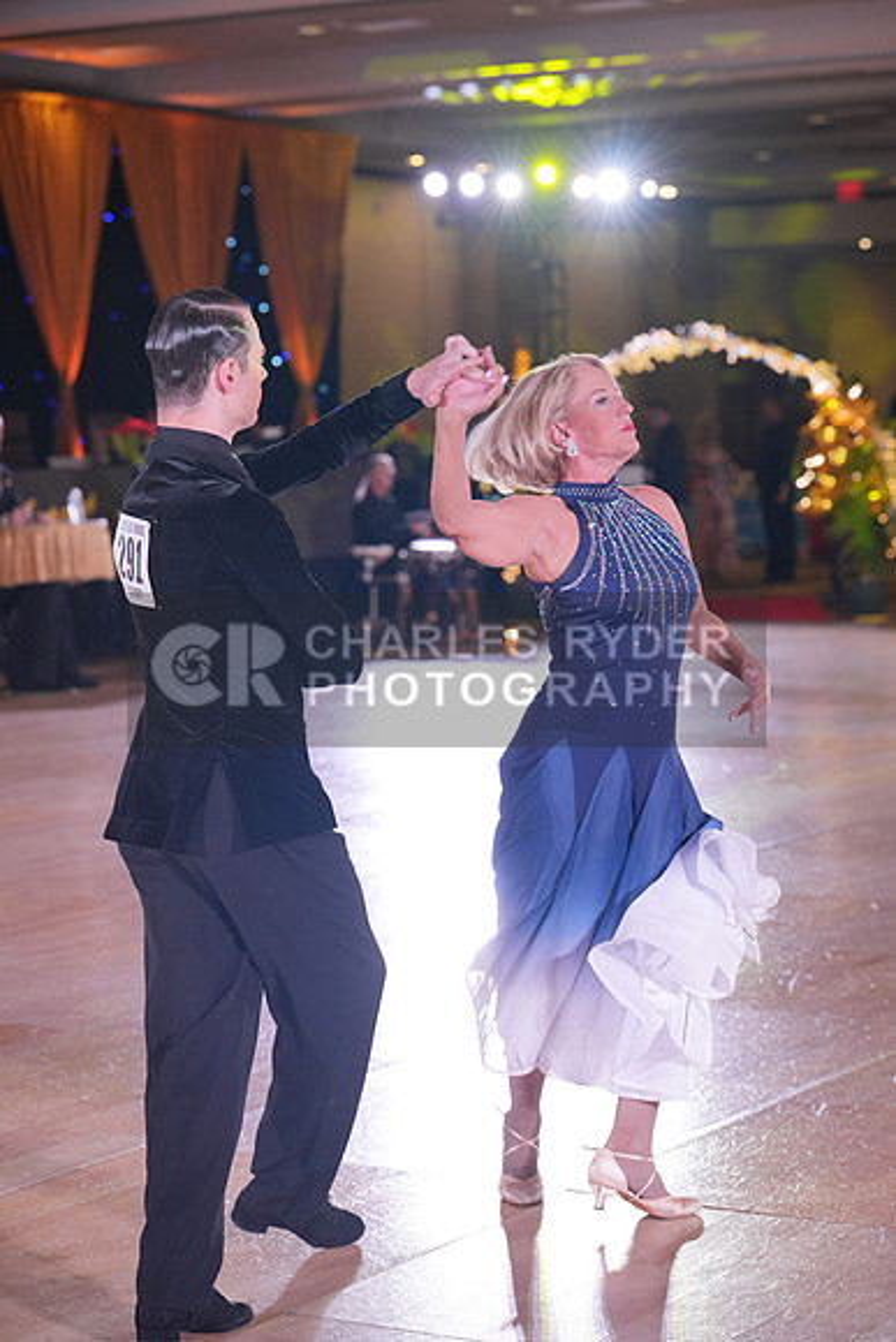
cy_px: 671
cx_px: 448
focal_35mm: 84
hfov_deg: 16.3
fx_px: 3134
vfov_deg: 24.2
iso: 2000
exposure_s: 1/400
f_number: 4
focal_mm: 84
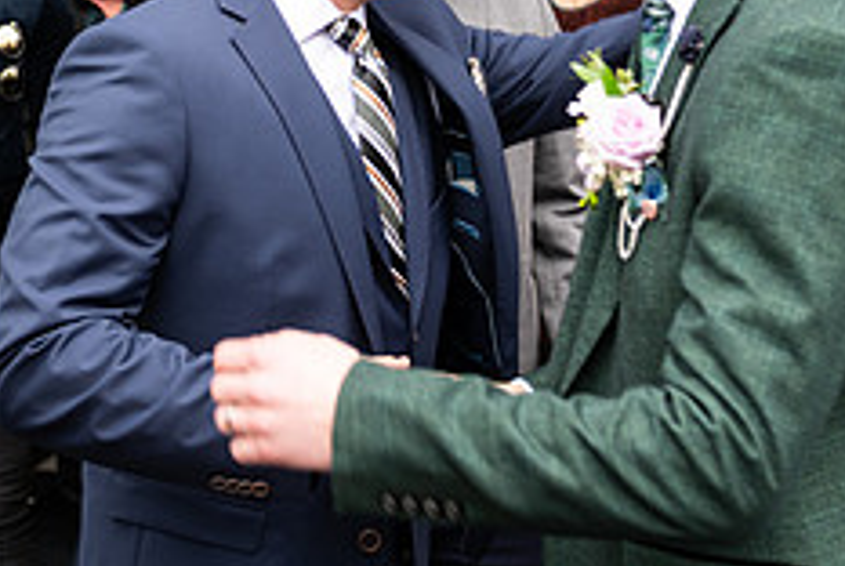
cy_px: 82
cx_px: 374
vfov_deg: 15.6
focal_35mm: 87
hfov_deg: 23.3
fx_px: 2045
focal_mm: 35
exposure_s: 1/200
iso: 125
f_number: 3.5
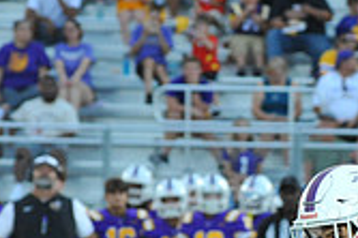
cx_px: 467
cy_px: 358
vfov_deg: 2.0
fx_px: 6914
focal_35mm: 696
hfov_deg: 3.0
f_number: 7.1
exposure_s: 1/320
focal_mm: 200
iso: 3200
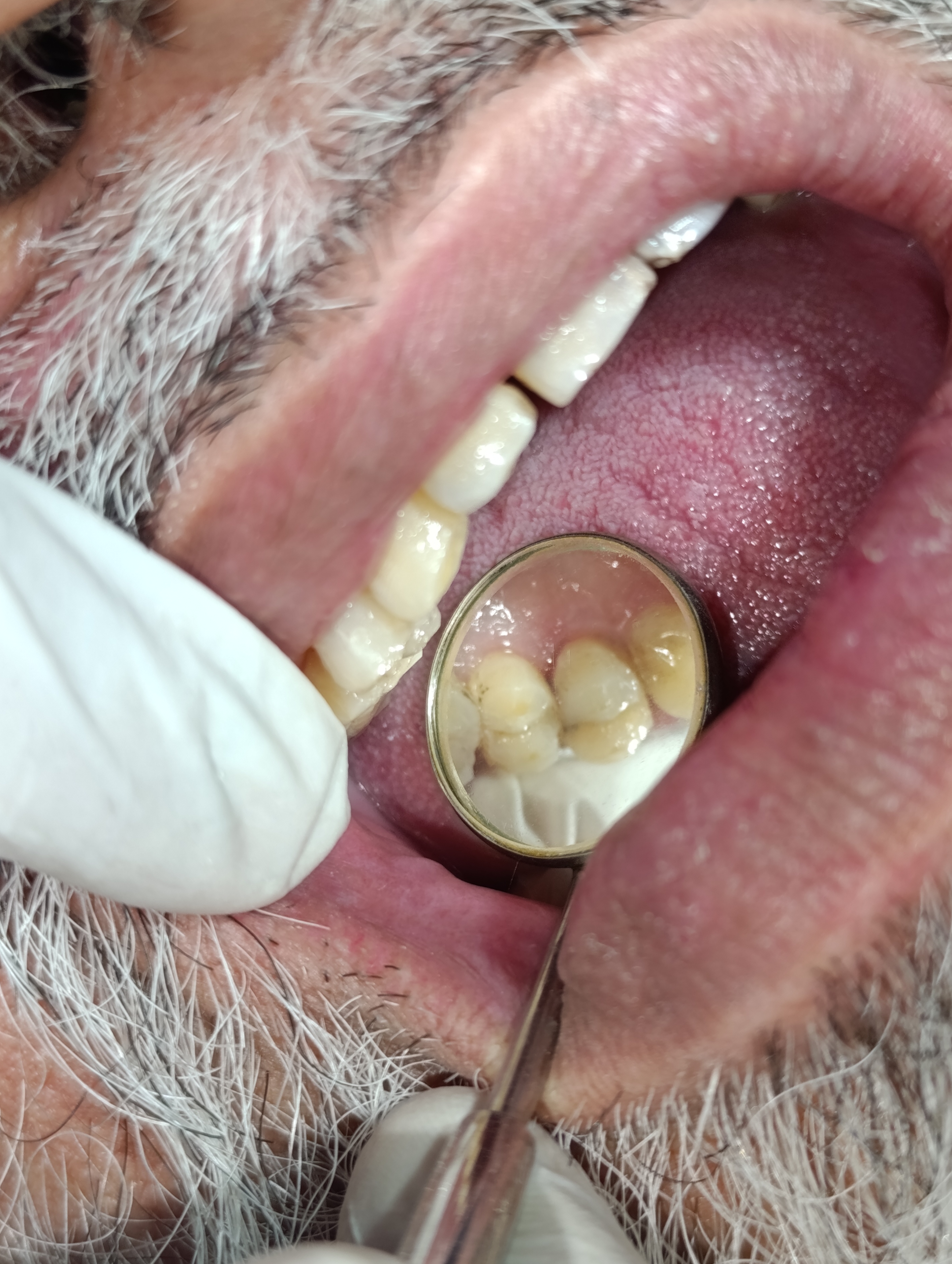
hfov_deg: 54.9
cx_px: 510
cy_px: 677
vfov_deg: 69.2
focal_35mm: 25
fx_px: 915
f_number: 1.6
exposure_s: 1/100
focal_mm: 6.14
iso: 160
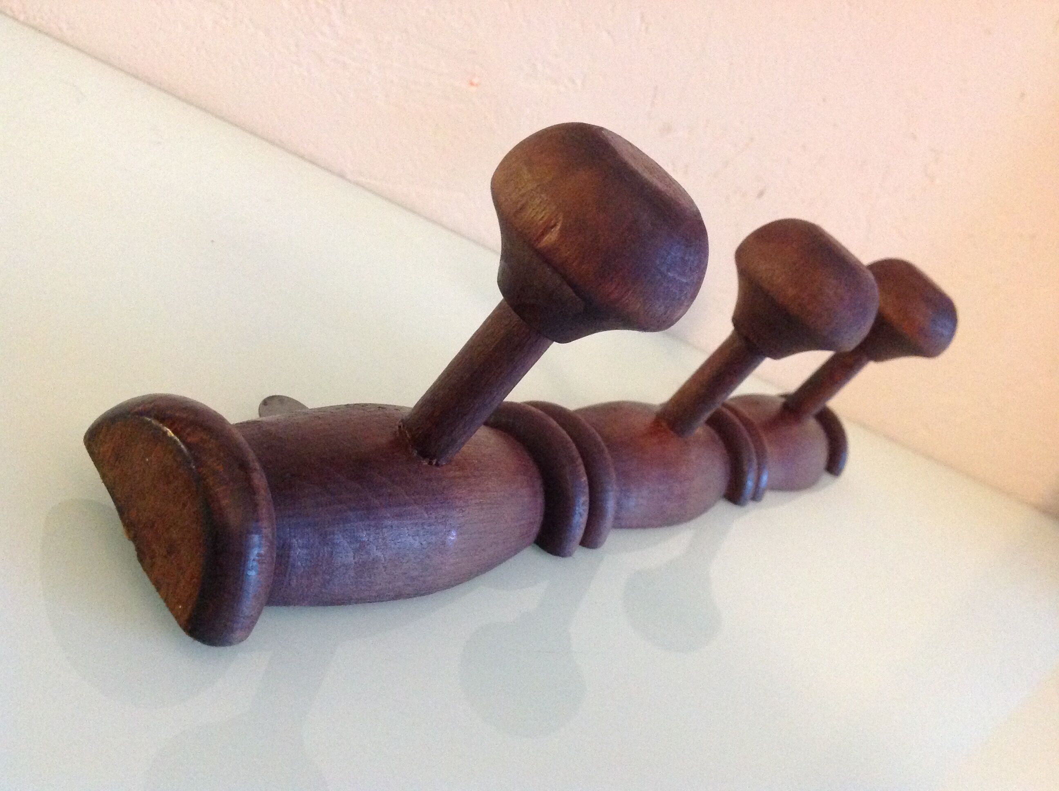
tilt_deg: -18.9
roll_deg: -33.1
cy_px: 396
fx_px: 1069
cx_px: 530
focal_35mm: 35
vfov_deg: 40.6
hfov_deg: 52.7
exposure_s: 1/17
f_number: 2.4
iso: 500
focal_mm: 4.28
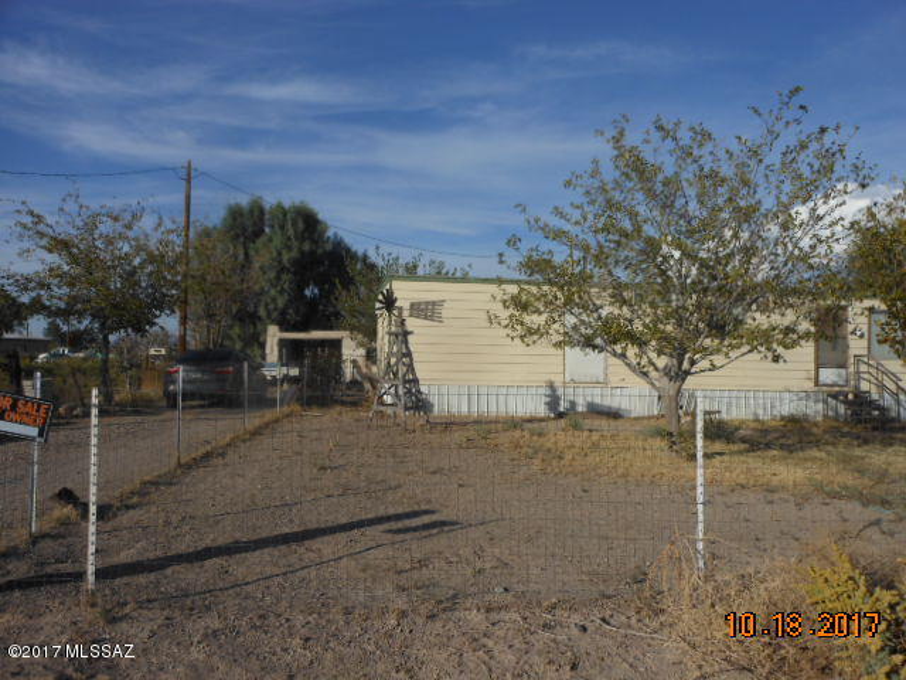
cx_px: 453
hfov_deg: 63.4
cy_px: 340
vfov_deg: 49.7
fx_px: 733
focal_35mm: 28
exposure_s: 1/1500
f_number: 3.7
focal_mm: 5
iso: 80
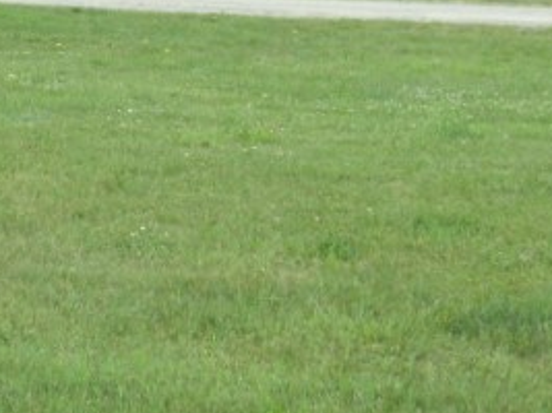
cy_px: 84
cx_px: 152
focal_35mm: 175
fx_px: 2789
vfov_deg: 8.5
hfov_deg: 11.3
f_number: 4.6
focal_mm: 12.35
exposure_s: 1/160
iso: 100
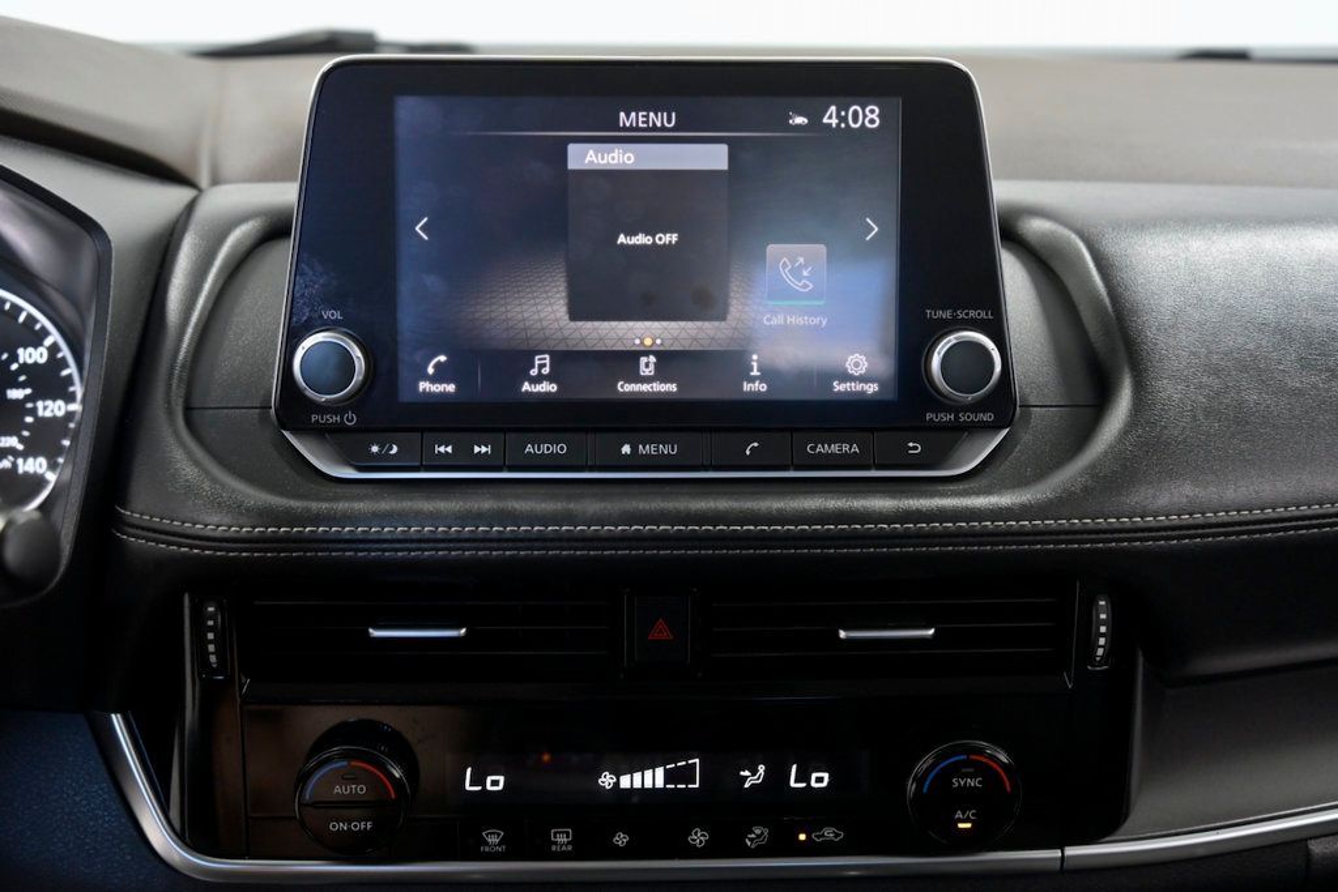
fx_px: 1673
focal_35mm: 45
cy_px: 446
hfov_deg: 43.6
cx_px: 669
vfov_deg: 29.9
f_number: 4.5
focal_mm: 45
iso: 2500
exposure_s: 1/200
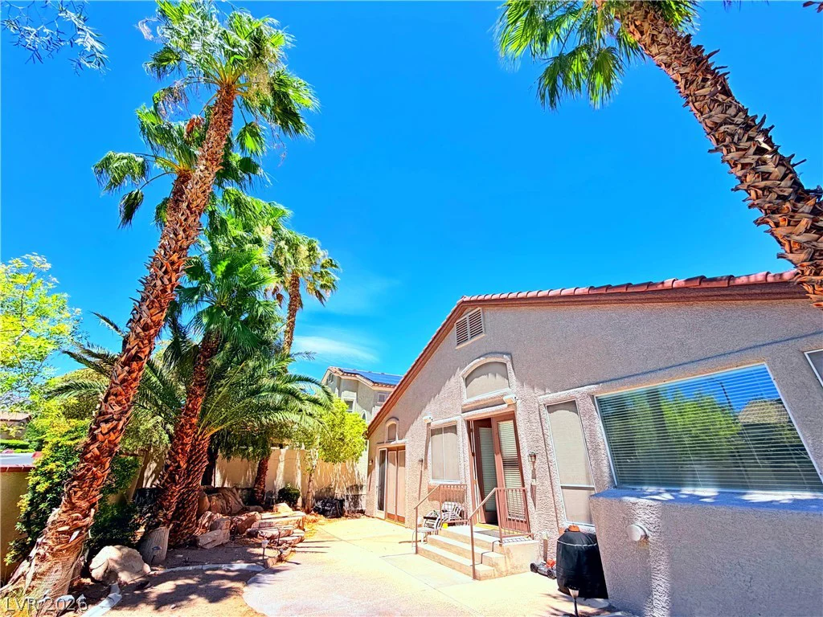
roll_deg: -0.4
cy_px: 308
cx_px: 412
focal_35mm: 14
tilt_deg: +25.8
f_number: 2.2
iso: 32
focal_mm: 2.22
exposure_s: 1/770
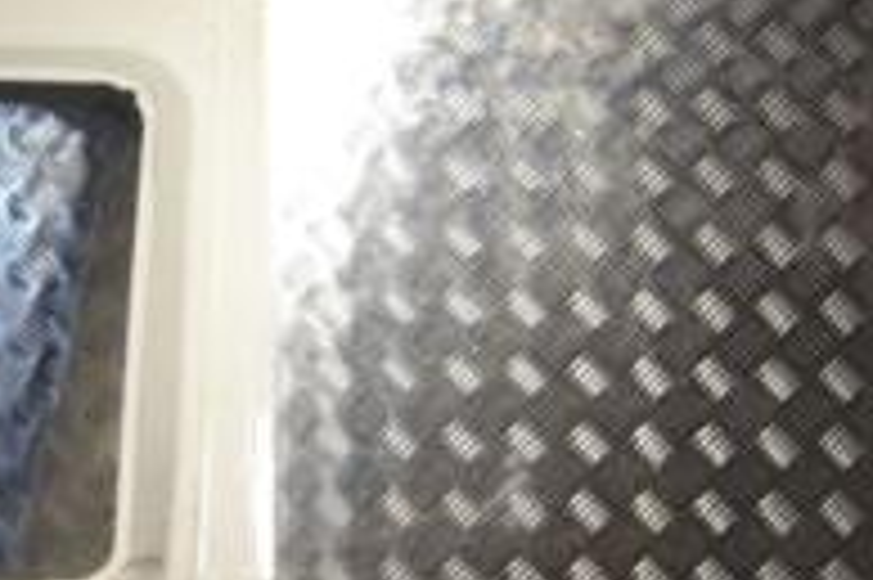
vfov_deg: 13.0
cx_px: -396
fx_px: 2471
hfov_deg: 18.1
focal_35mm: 102
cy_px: 706
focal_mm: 22
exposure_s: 1/80
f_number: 4.5
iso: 100
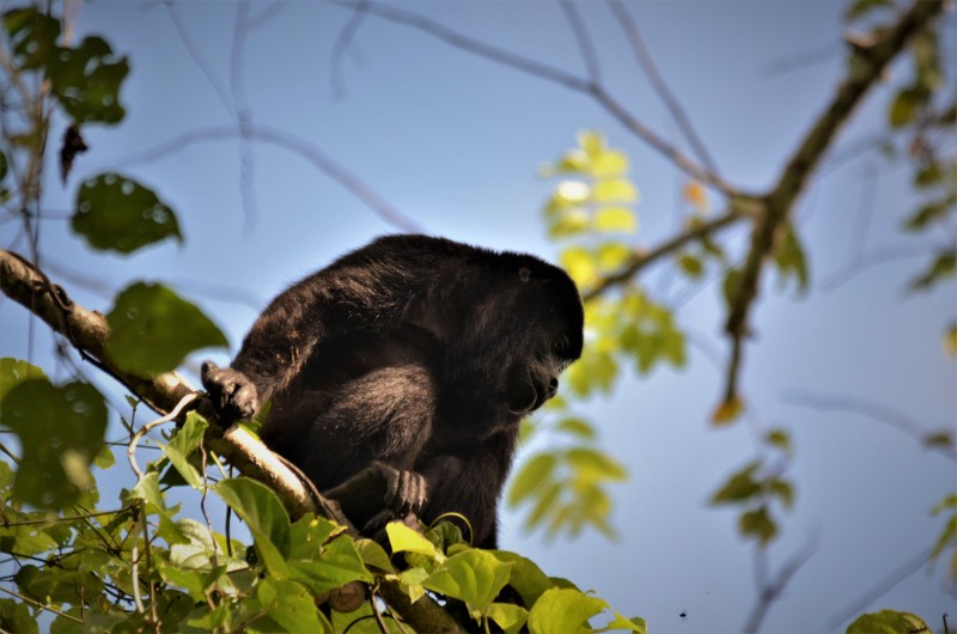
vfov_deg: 1.8
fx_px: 19898
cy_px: 317
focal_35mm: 750
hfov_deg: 2.8
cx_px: 478
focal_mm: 500
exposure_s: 1/640
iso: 800
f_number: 6.3
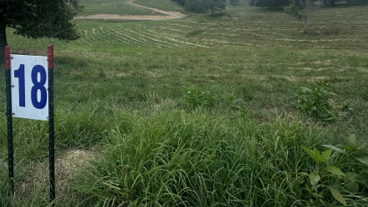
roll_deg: -2.7
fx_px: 225
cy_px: 0
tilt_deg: -2.0
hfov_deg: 76.8
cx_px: 131
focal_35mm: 23
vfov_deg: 42.7
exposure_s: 1/2132
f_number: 2.2
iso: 50
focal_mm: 2.22
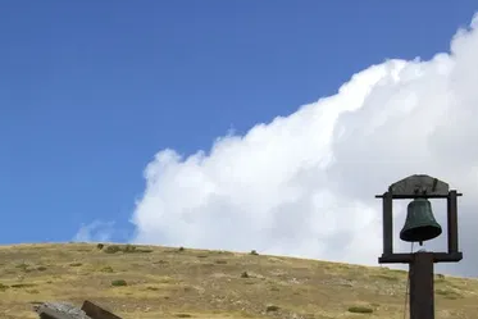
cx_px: -226
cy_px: 538
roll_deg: -2.9
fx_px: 1288
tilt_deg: +3.1
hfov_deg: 18.7
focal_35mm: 97
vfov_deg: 13.0
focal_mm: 4.15
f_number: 2.2
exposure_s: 1/1980
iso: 32
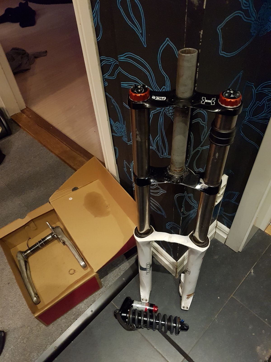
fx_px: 271
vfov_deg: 67.3
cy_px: 181
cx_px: 136
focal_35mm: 26
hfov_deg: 53.1
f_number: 1.7
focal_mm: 4.2
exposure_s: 1/10
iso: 500
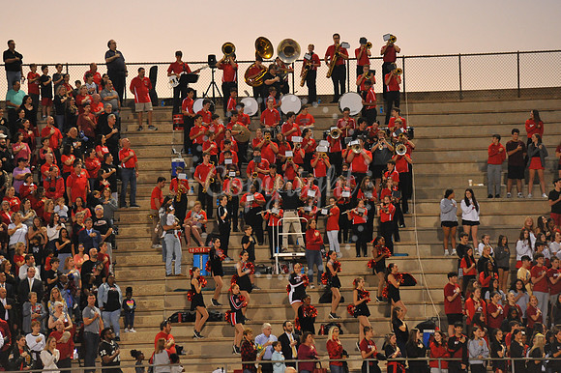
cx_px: 280
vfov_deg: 6.9
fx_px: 3115
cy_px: 186
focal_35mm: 200
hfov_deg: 10.3
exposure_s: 1/125
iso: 4000
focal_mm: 200
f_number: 5.6
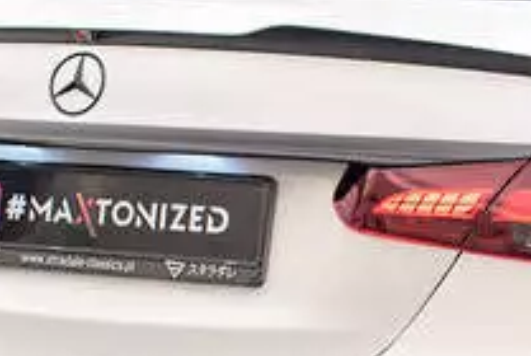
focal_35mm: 171
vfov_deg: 8.1
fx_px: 2526
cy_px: 230
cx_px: 502
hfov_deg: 11.9
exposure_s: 1/160
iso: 1000
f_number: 2.5
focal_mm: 35
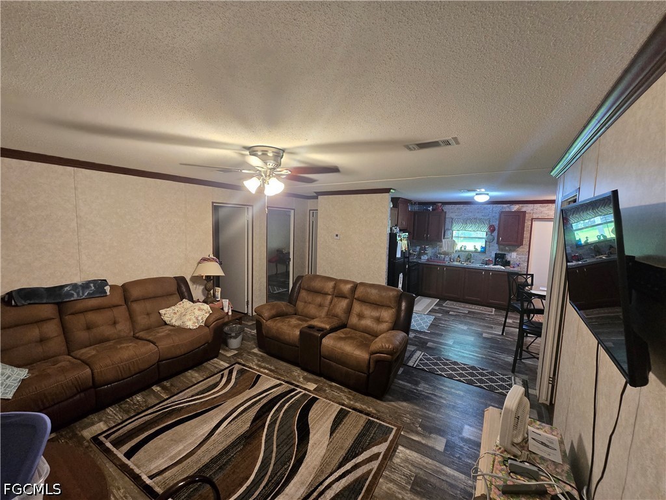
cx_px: 333
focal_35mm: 13
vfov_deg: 89.9
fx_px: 250
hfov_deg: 106.2
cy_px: 250
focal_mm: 2.2
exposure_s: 1/60
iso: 500
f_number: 2.2
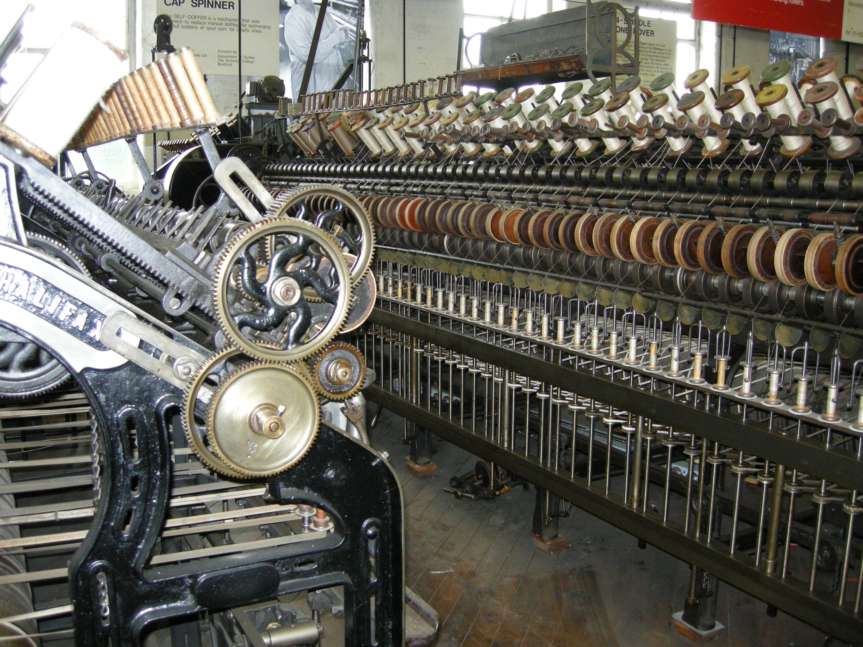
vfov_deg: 39.7
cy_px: 324
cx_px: 432
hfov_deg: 51.4
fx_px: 898
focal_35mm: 36
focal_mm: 7.5
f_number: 2.7
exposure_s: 1/60
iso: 246
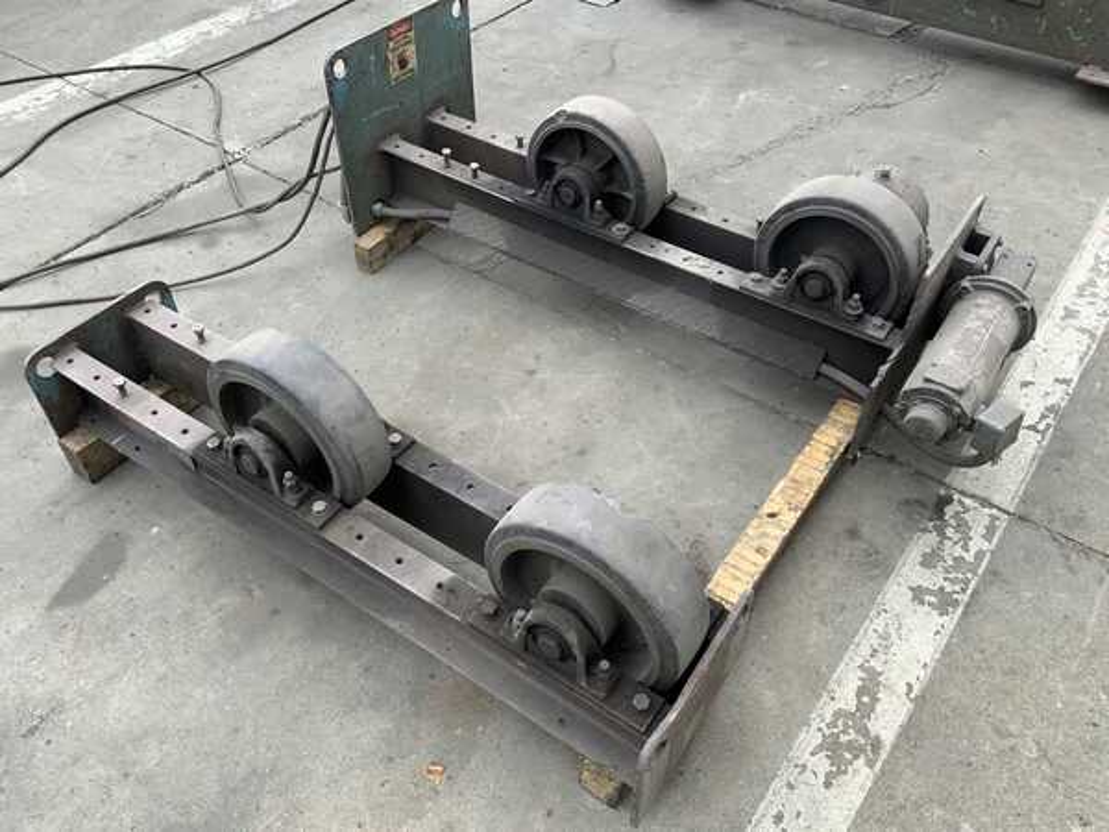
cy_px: 416
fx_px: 929
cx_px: 554
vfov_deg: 48.2
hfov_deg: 61.7
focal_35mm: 29
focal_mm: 3
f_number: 1.8
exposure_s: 1/394
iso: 16
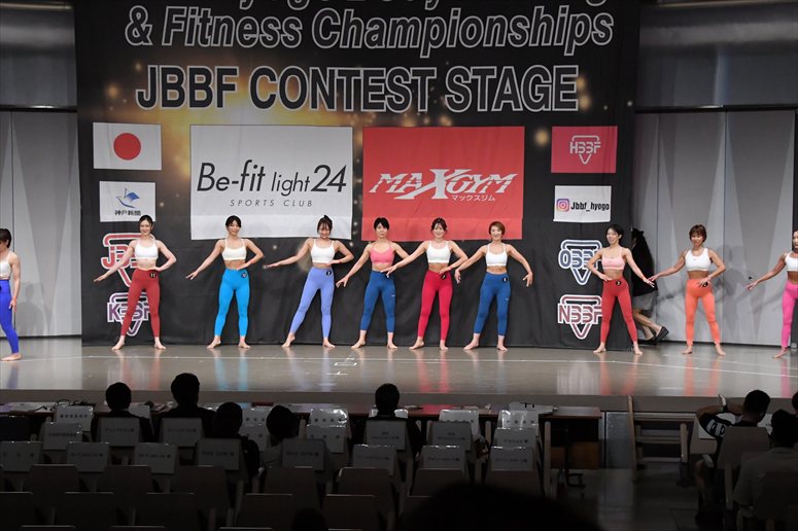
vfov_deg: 18.9
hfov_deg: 28.1
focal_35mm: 72
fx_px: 1595
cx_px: 399
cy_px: 266
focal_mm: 48
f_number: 5.6
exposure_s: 1/400
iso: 5000
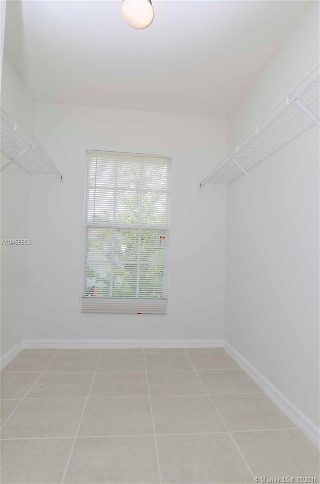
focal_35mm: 20
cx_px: 160
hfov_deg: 63.0
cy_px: 242
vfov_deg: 85.5
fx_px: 261
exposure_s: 1/60
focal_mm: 13
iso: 100
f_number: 5
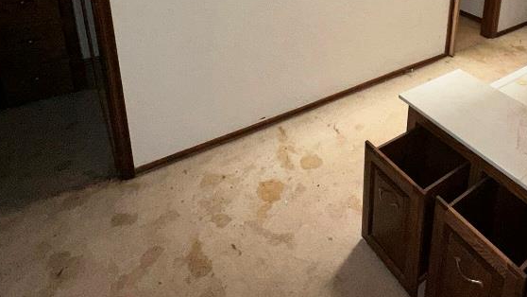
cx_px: 379
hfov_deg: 64.8
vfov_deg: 35.6
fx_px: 391
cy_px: -28
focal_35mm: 28
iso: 160
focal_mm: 2.22
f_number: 2.2
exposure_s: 1/60
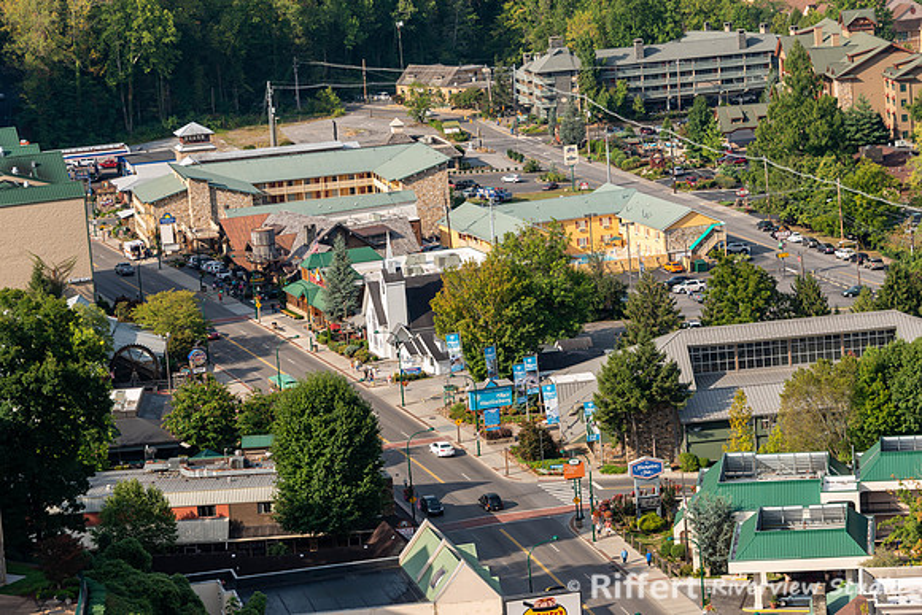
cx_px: 461
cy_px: 308
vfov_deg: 11.8
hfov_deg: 17.6
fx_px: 2971
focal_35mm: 116
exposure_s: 1/160
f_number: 8
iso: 100
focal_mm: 116
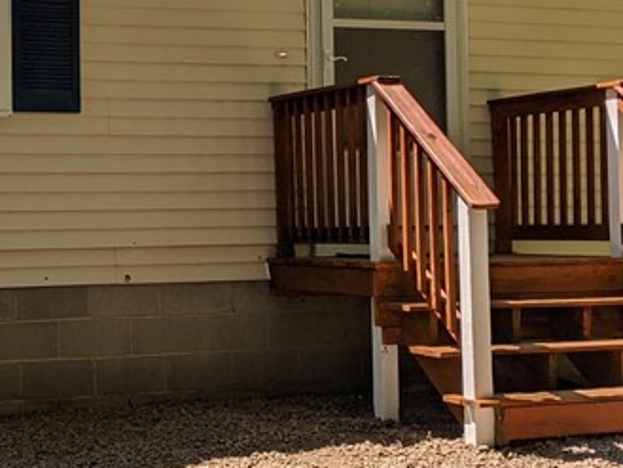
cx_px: 184
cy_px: 150
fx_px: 1512
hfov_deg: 23.1
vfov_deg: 17.5
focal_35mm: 84
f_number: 1.8
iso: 48
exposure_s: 1/2342
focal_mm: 4.44
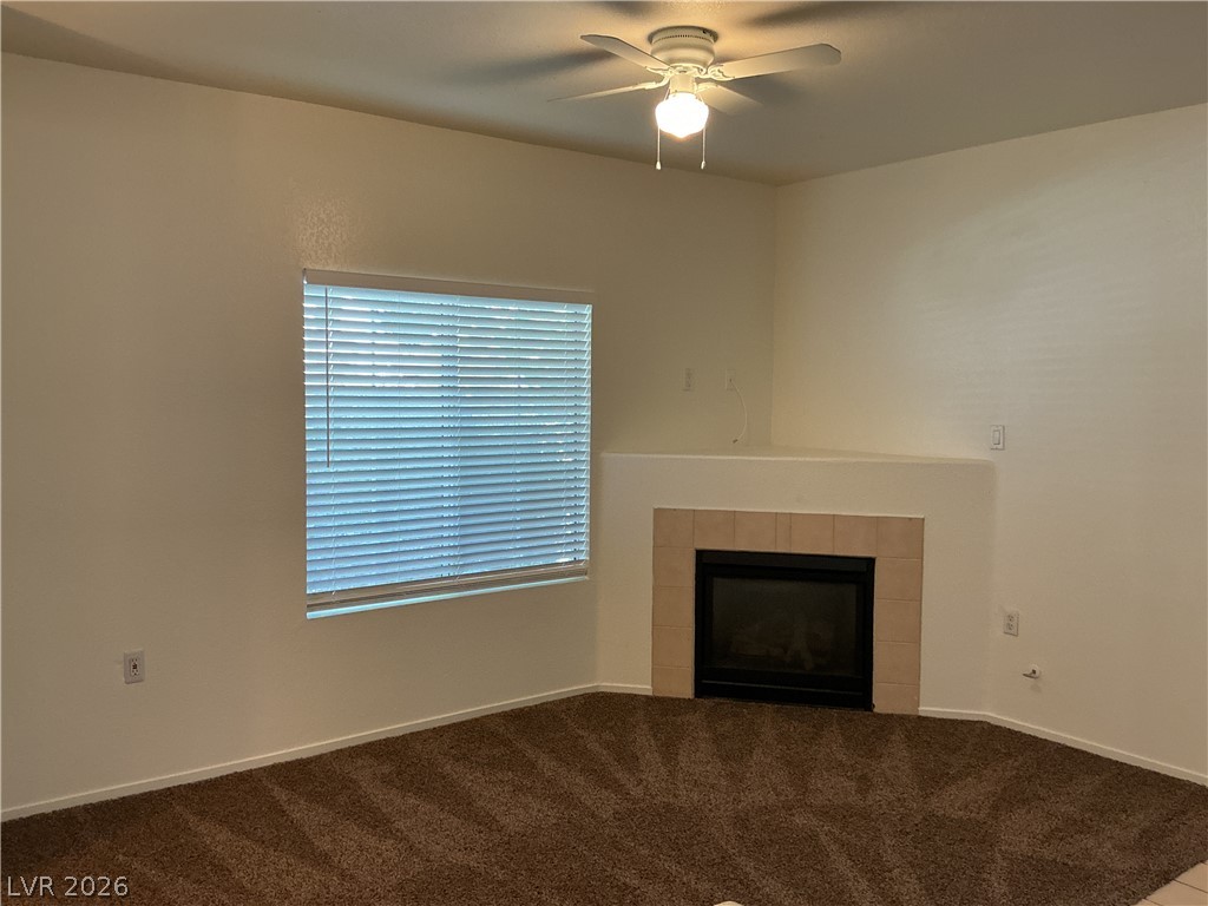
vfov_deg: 48.2
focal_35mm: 29
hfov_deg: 61.7
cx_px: 604
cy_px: 453
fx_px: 1012
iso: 125
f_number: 1.8
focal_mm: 3
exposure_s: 1/60
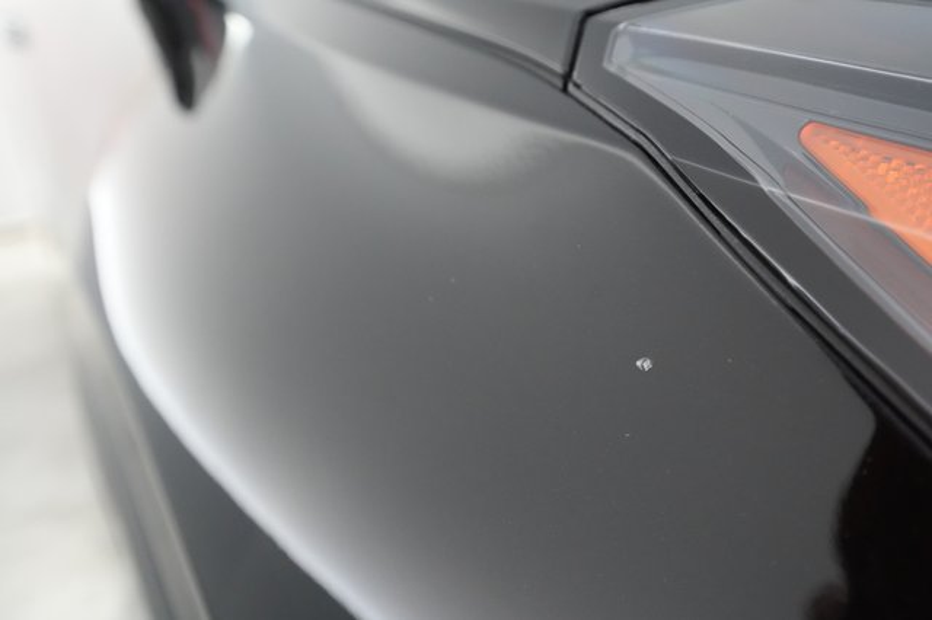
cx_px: 466
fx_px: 724
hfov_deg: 65.5
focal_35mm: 28
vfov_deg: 46.4
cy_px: 310
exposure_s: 1/100
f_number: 5.6
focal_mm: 28
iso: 8000
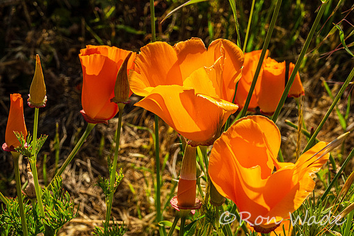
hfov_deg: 19.6
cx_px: 177
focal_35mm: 104
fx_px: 1023
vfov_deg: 13.2
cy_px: 118
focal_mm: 38.04
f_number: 10
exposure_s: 1/500
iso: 400
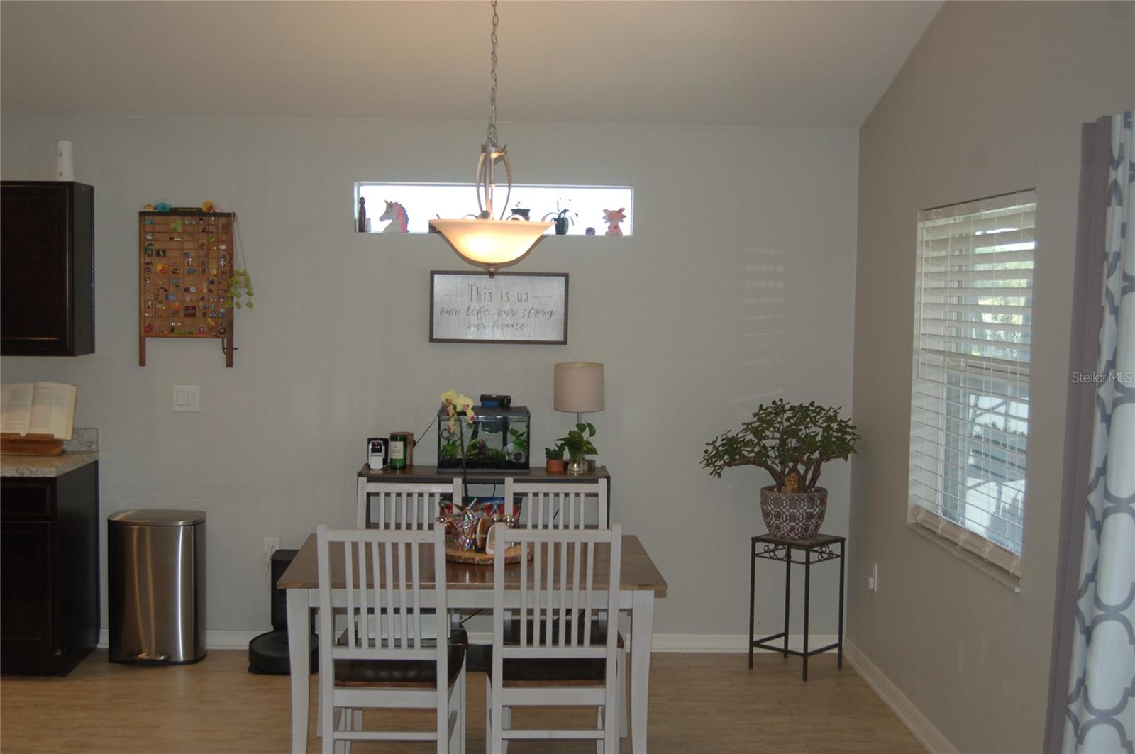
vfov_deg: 23.7
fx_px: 1795
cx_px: 568
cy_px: 377
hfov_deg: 35.1
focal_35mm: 57
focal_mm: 38
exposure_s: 1/60
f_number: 5
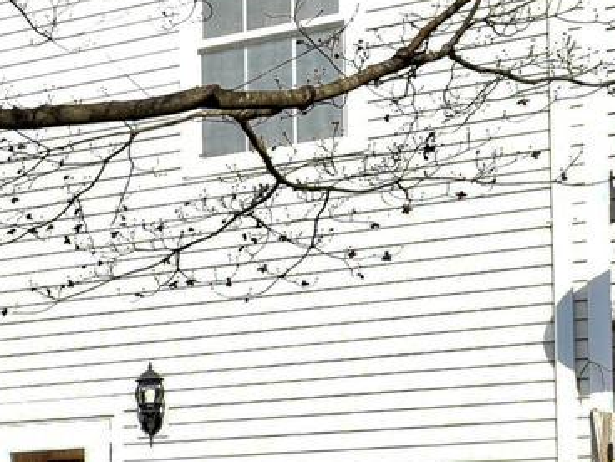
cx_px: -541
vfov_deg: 18.6
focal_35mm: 75
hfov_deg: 18.8
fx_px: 1332
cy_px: 558
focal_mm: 14
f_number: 8
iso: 200
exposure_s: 1/250
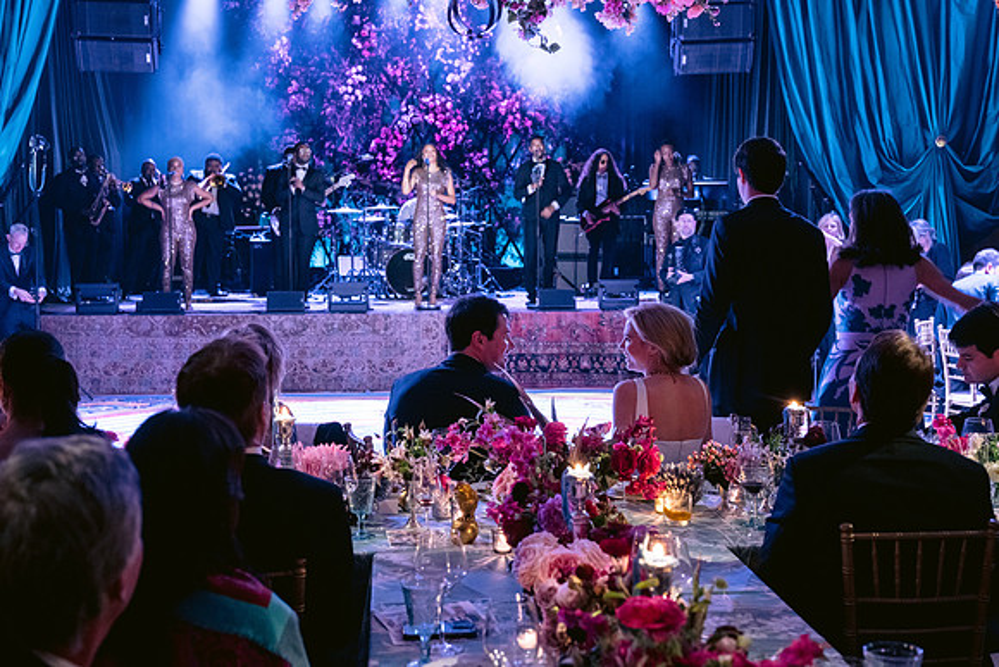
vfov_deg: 27.0
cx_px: 500
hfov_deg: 39.6
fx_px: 1388
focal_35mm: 50
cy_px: 334
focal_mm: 50
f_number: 5
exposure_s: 1/30
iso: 3200
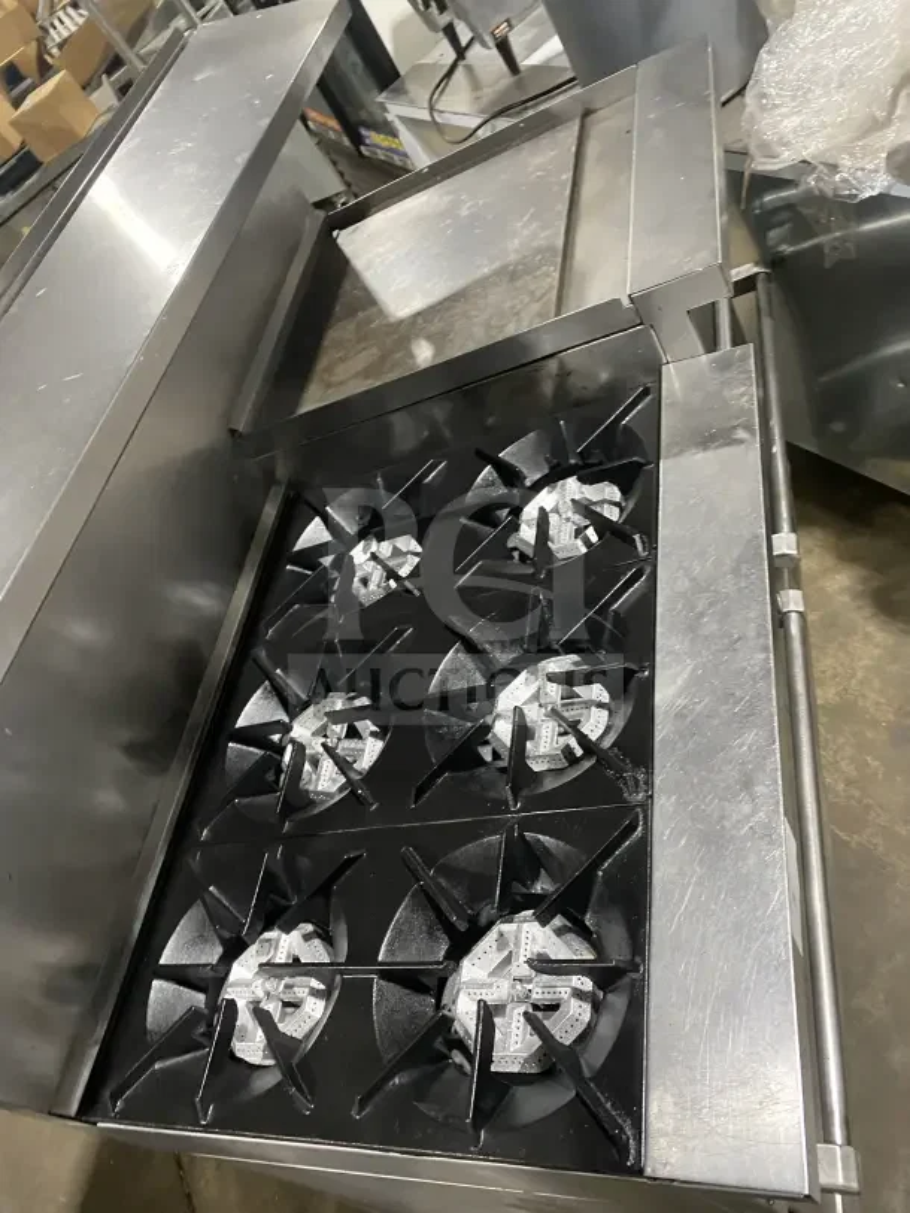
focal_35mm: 26
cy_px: 606
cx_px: 455
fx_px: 911
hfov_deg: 53.1
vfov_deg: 67.3
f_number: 1.8
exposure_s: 1/60
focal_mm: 4.25
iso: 500
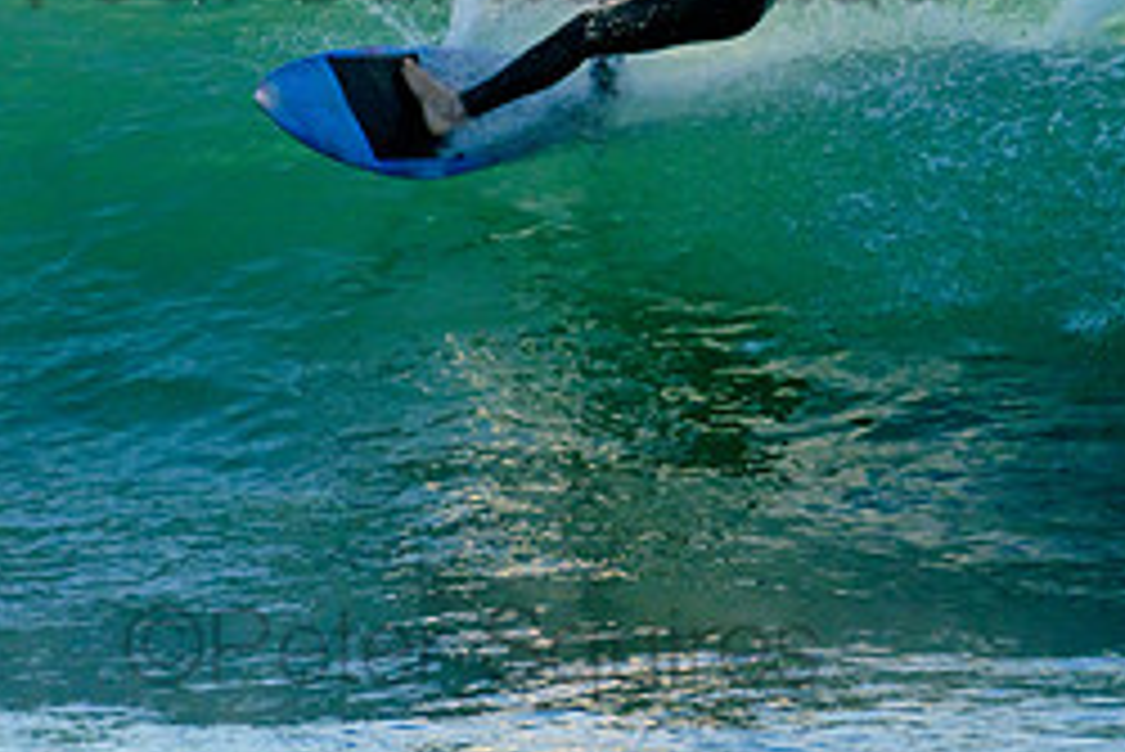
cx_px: 472
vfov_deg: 0.8
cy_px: -101
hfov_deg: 1.2
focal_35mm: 1738
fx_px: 54342
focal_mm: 500
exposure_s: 1/2000
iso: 640
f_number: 5.6
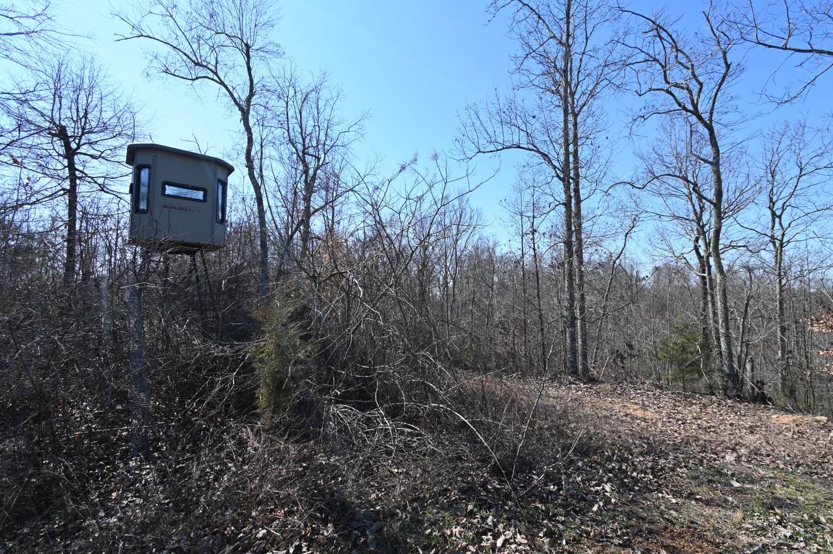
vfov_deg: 77.3
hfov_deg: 100.4
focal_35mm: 15
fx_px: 347
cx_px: 416
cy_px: 277
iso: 100
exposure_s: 1/320
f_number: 6.3
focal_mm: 10
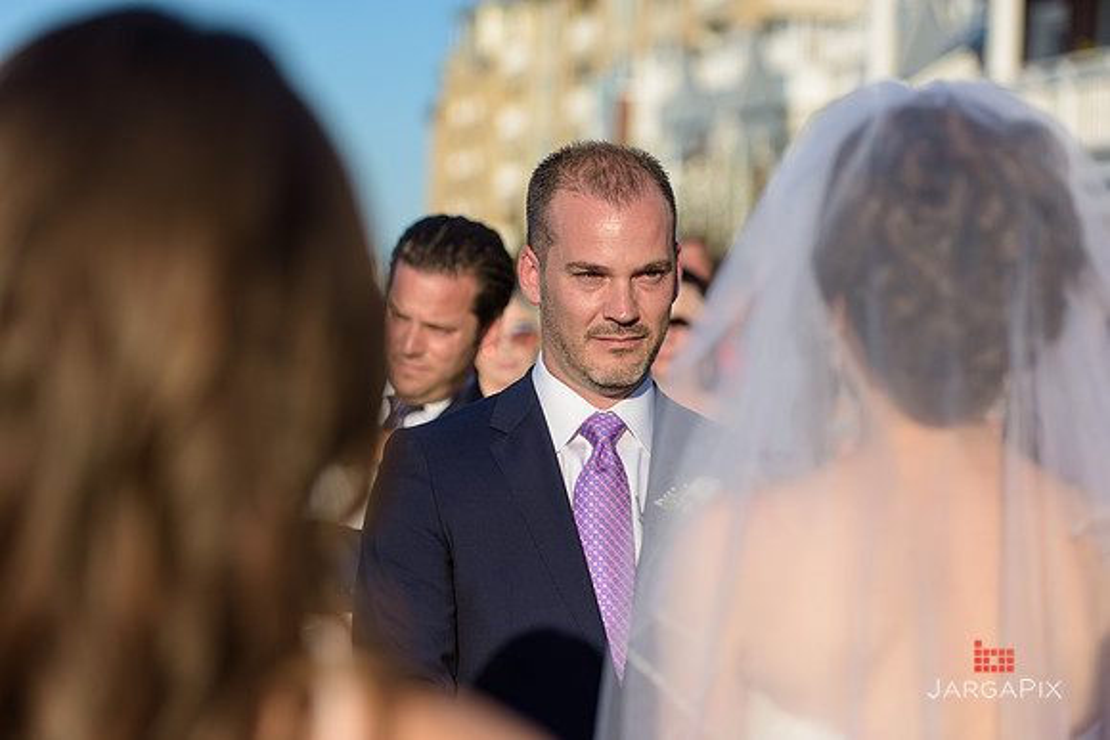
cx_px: 555
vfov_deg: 14.4
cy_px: 370
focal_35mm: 95
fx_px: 2930
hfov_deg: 21.5
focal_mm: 95
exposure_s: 1/2500
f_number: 3.2
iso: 200
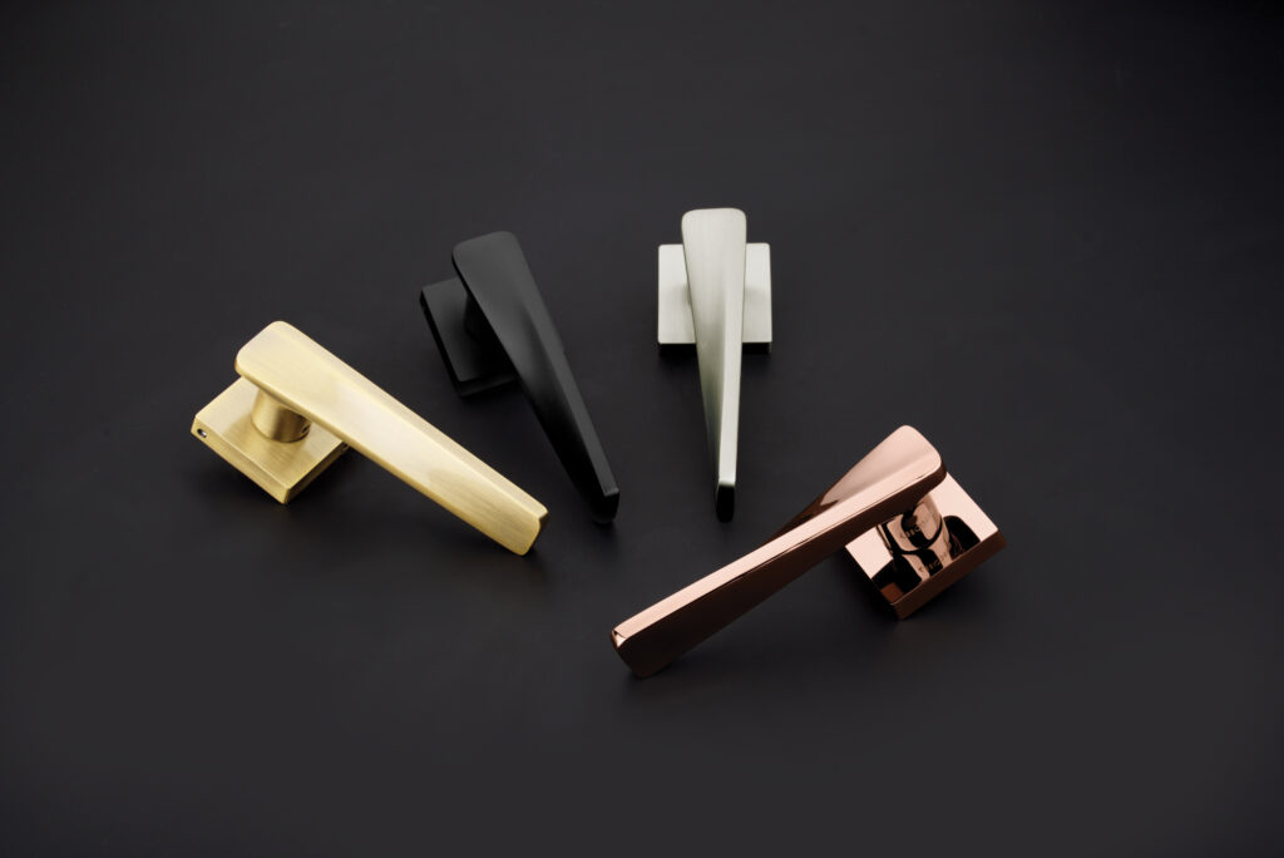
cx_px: 642
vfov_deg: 24.7
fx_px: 1963
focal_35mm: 55
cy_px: 429
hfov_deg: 36.2
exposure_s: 1/125
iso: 100
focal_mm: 55
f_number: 11
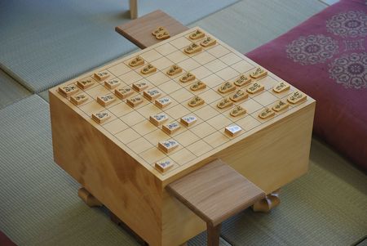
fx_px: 1071
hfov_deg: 19.4
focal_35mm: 105
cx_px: 184
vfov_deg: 13.1
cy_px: 123
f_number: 4.5
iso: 200
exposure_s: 1/60
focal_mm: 70
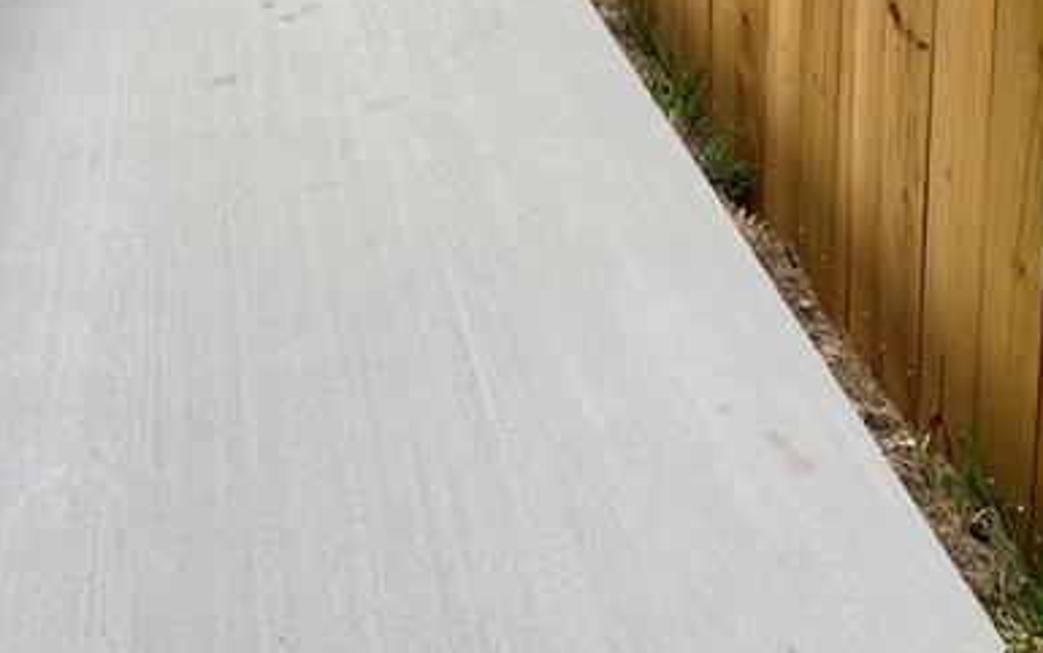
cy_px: -317
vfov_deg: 20.3
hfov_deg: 36.5
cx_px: 344
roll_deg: +1.0
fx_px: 1564
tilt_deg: -12.1
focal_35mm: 55
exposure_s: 1/4525
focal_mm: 5.1
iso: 32
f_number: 1.6
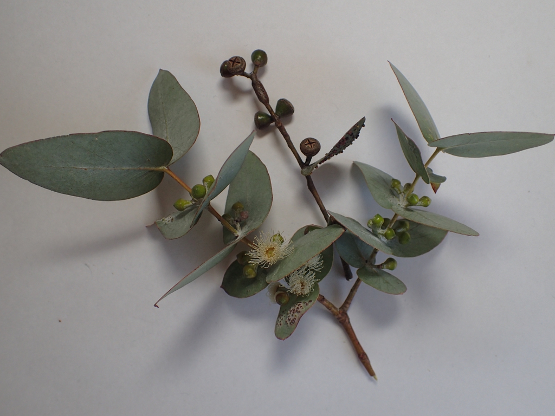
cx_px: 278
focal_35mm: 30
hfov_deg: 60.0
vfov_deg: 46.8
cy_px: 208
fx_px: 481
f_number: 2.3
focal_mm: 5.5
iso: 100
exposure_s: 1/200
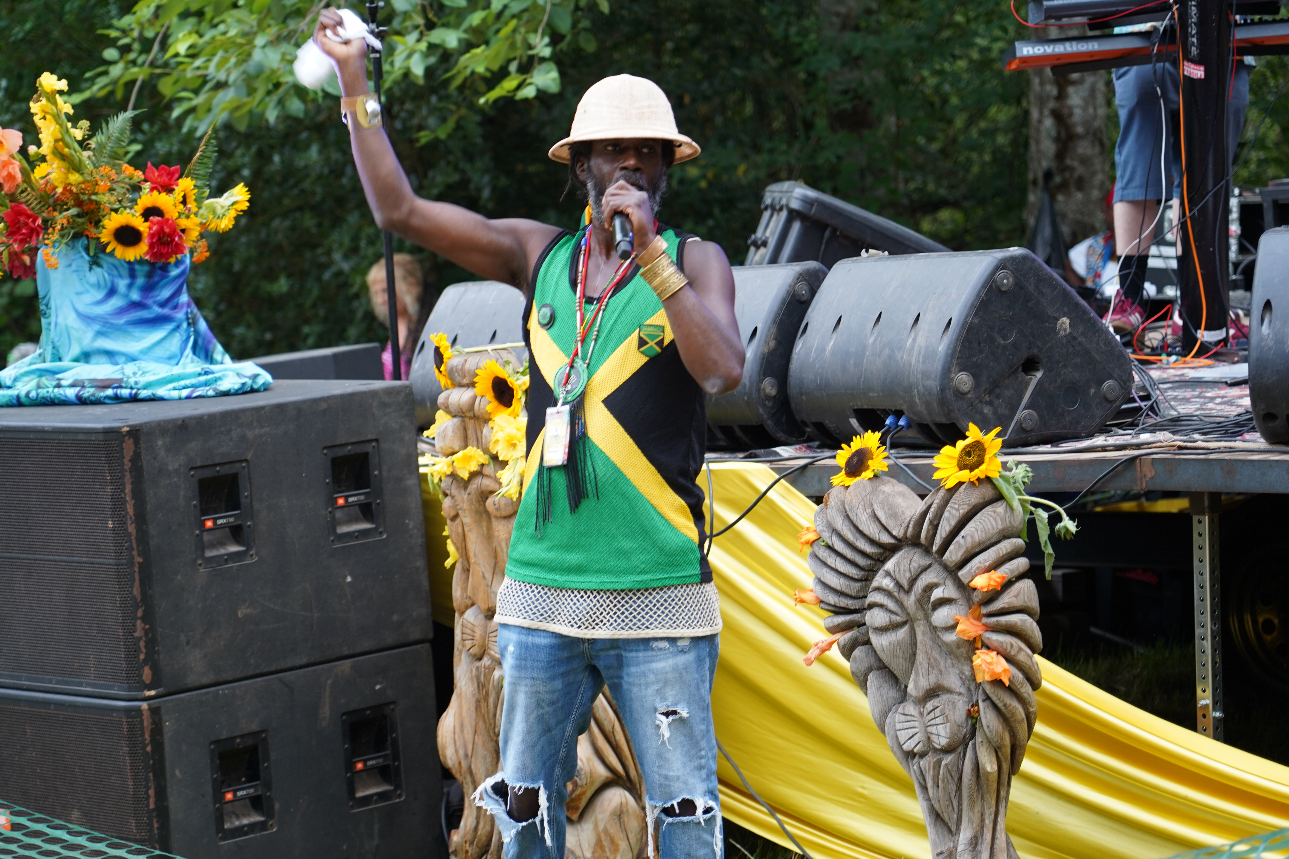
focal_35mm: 105
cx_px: 644
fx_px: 3759
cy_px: 430
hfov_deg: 19.5
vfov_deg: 13.0
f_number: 4
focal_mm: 105
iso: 500
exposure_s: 1/160
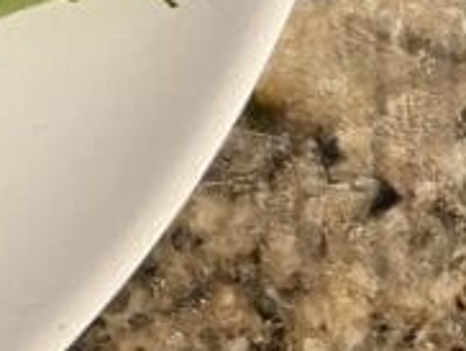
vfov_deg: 9.3
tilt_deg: -86.5
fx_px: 1968
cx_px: -812
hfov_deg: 10.6
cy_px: -438
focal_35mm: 146
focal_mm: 5.7
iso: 160
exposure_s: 1/60
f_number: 1.5
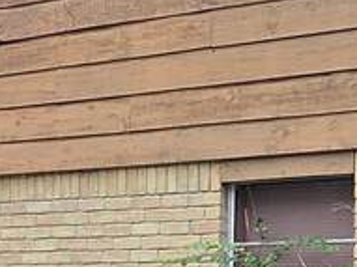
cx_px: 531
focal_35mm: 87
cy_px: 280
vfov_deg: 16.5
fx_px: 897
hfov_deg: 19.7
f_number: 1.9
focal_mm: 2.2
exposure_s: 1/526
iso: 40
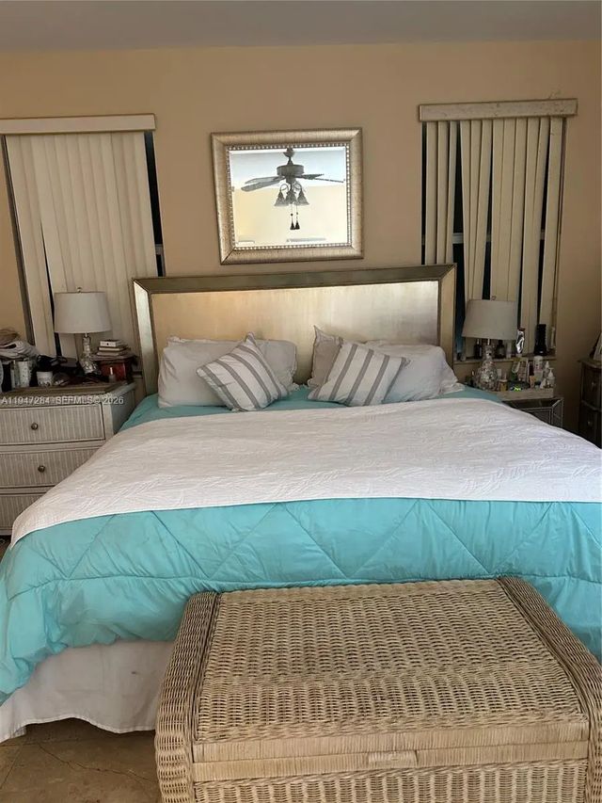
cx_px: 301
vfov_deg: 71.6
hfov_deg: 56.8
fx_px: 556
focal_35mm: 24
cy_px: 402
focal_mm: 6.86
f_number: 1.78
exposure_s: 1/60
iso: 320
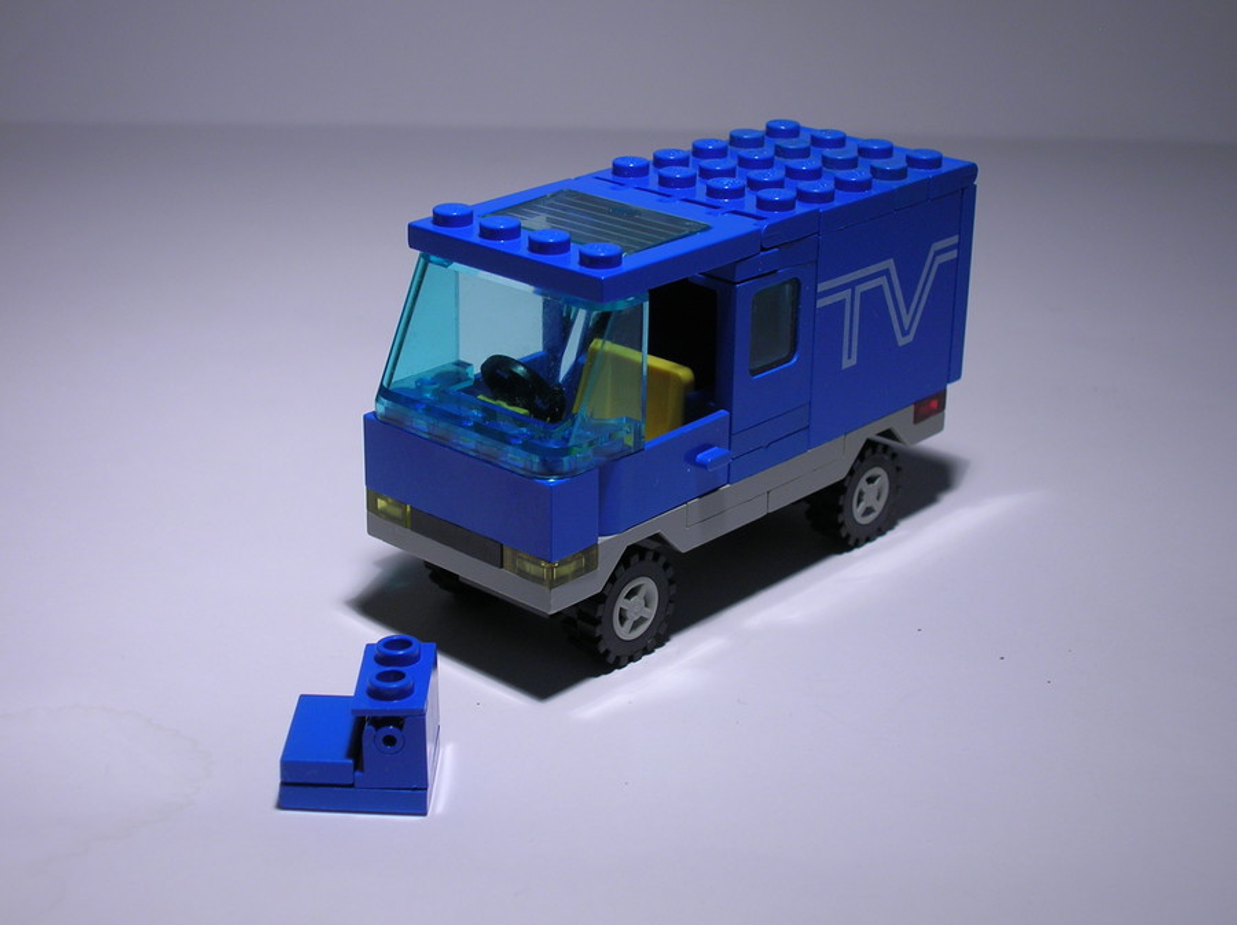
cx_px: 618
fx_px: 2070
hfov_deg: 33.3
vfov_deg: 25.2
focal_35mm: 58
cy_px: 462
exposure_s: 1/32.6
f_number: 3.5
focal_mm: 9.7
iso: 50
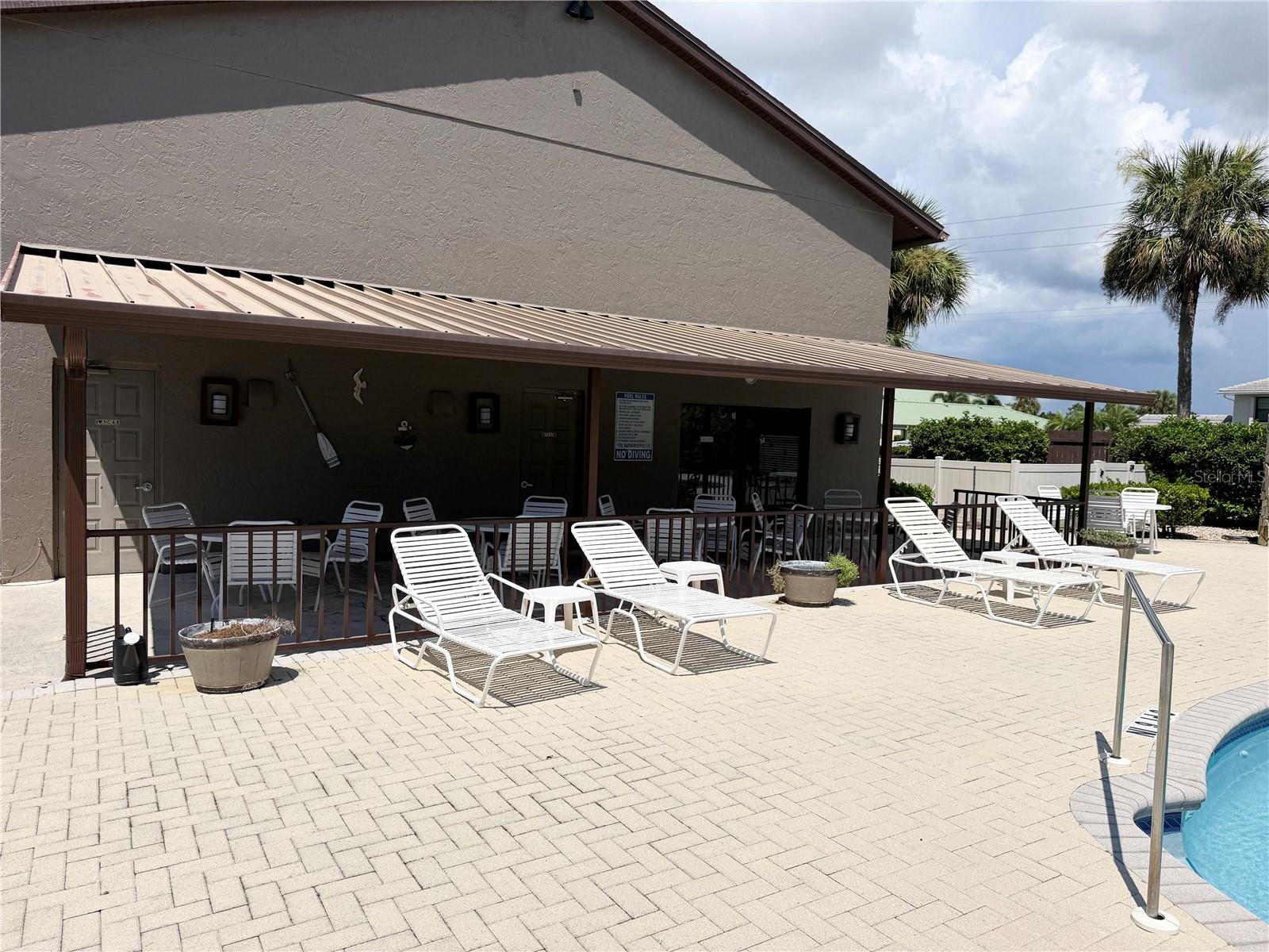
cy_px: 476
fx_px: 880
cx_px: 634
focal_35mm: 24
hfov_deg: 71.6
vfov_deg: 56.8
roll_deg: -2.5
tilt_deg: -1.9
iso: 80
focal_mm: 6.76
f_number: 1.78
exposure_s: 1/11905
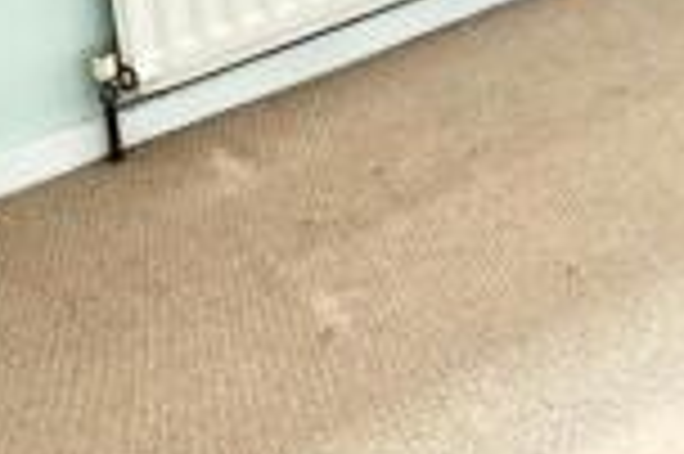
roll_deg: +0.9
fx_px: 1974
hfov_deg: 18.3
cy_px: -447
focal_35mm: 104
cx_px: 889
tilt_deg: -18.4
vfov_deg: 11.8
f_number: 1.8
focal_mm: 4.25
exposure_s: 1/149
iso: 25
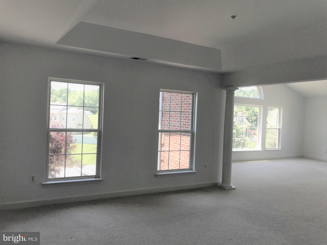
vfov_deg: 49.7
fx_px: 265
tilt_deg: -1.1
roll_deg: -2.3
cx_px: 164
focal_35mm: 28
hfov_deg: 63.4
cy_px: 122
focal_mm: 3.99
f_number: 1.8
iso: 20
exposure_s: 1/167
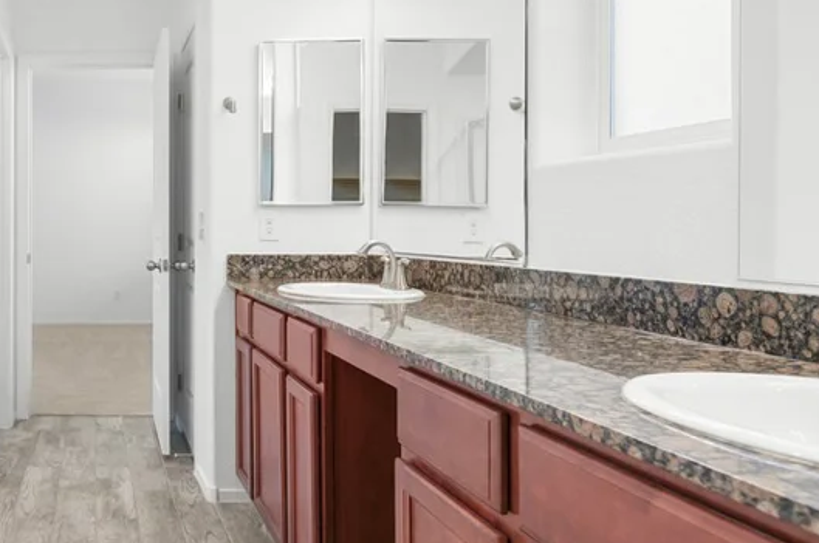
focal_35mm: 31
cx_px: 68
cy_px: 239
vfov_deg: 42.1
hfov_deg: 52.4
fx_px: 704
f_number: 5.6
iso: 2500
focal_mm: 16
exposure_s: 1/50
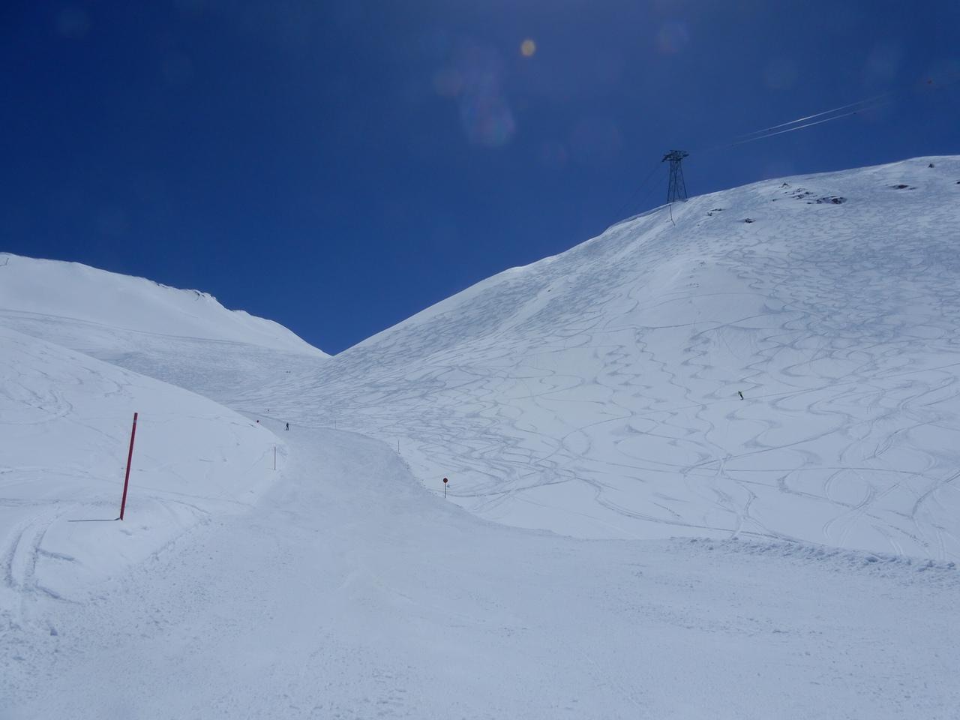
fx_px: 666
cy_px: 360
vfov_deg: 56.8
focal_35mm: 24
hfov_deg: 71.6
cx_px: 480
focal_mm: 4.3
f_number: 7.1
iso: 80
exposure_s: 1/2000
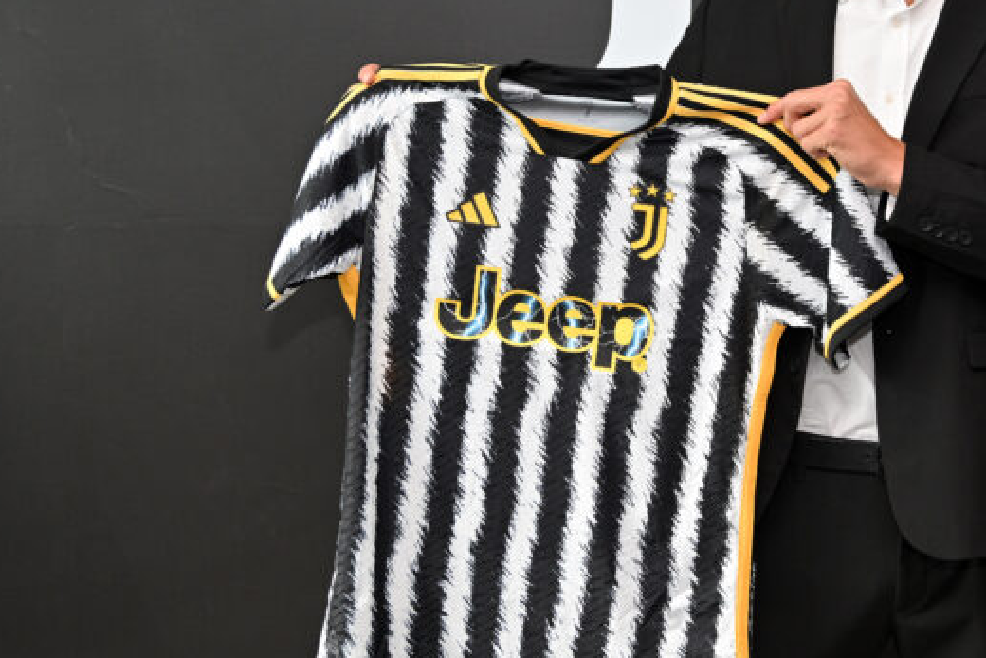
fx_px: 1862
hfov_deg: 29.1
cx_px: 760
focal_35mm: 68
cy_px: 202
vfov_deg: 19.9
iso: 640
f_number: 4
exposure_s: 1/320
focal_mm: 34.5
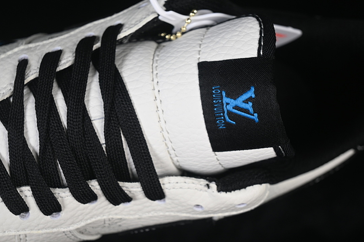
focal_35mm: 75
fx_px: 758
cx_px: 182
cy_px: 121
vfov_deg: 18.2
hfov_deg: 27.0
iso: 160
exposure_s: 1/80
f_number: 7.1
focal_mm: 50
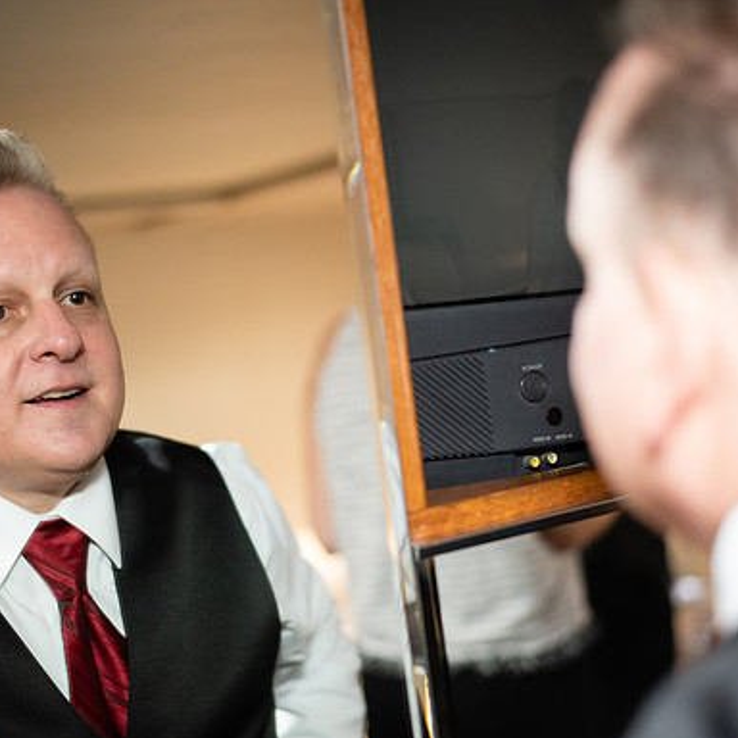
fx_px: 1833
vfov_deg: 22.7
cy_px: 427
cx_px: 336
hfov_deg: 22.8
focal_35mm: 76
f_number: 2.2
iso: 1250
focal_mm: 50
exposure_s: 1/250
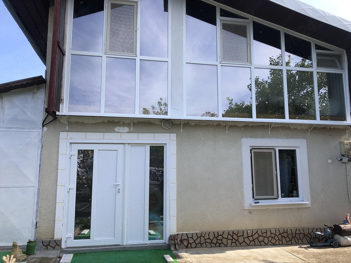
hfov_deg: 63.4
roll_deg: +0.9
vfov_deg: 49.7
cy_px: 132
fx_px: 284
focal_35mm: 28
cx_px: 176
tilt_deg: +8.0
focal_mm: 4
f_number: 1.8
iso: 20
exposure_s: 1/706
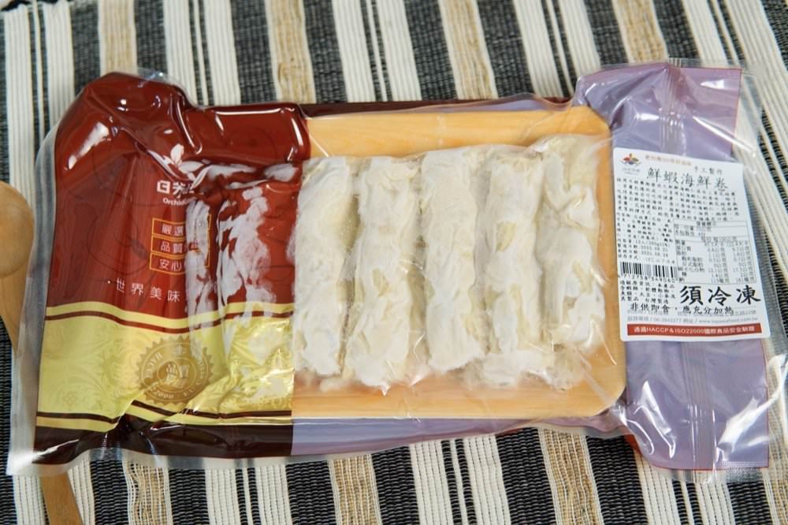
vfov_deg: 29.8
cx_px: 394
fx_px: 985
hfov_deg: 43.6
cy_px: 262
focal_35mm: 45
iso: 500
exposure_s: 1/160
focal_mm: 30
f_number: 4
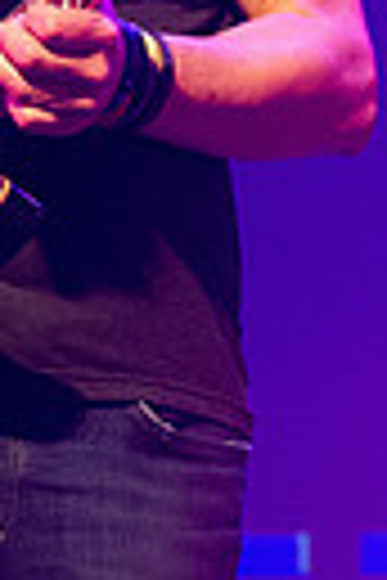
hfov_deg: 3.2
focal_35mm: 435
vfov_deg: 4.7
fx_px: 7014
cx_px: 241
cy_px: 54
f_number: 7.1
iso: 8000
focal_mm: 125
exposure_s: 1/125
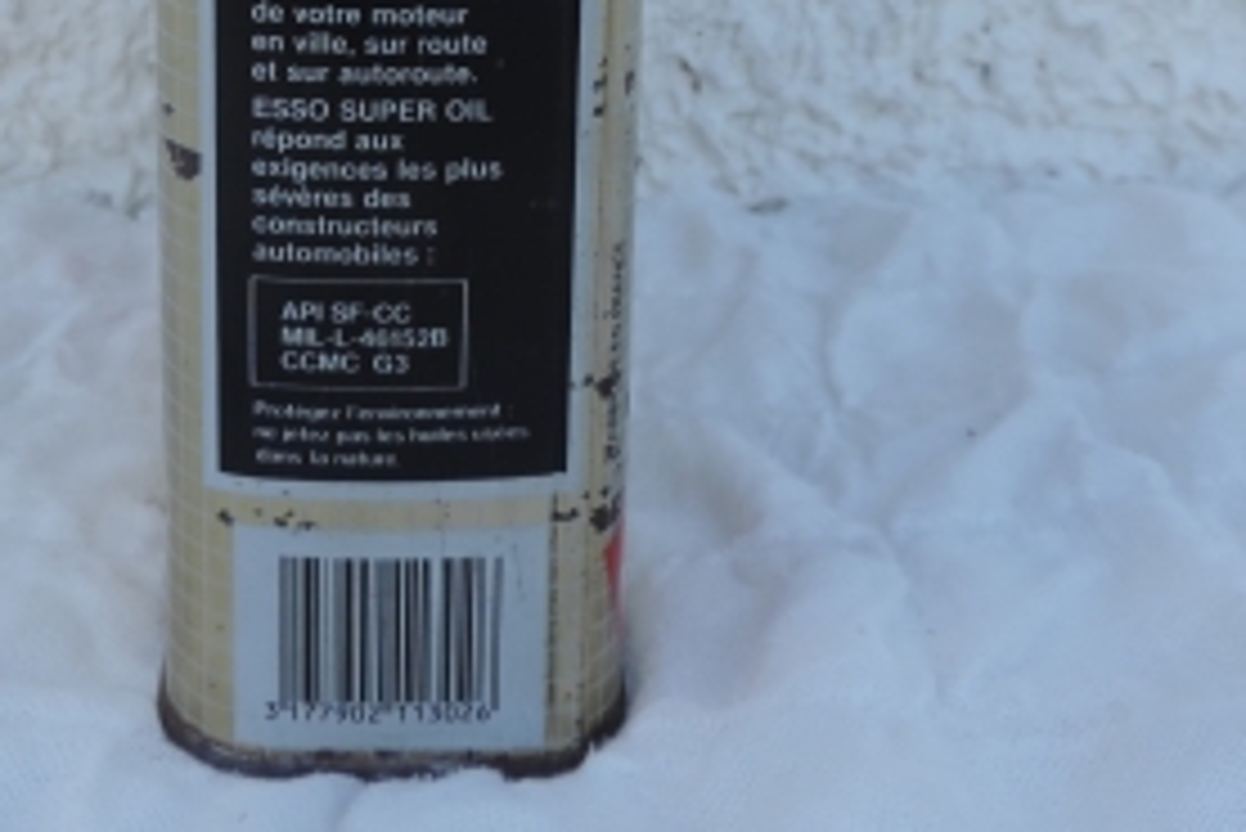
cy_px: -126
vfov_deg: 23.3
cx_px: 400
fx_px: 1870
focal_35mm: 54
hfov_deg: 36.4
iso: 80
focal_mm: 4.3
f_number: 3
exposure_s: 1/250
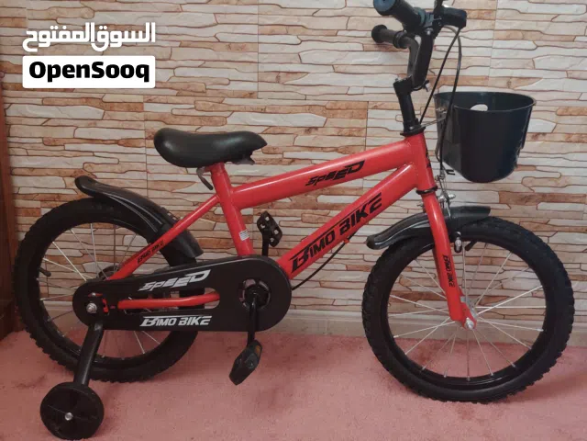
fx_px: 560
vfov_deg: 42.9
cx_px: 294
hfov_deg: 55.4
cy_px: 220
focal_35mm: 33
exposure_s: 1/20
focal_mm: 5.25
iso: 1722
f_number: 1.75
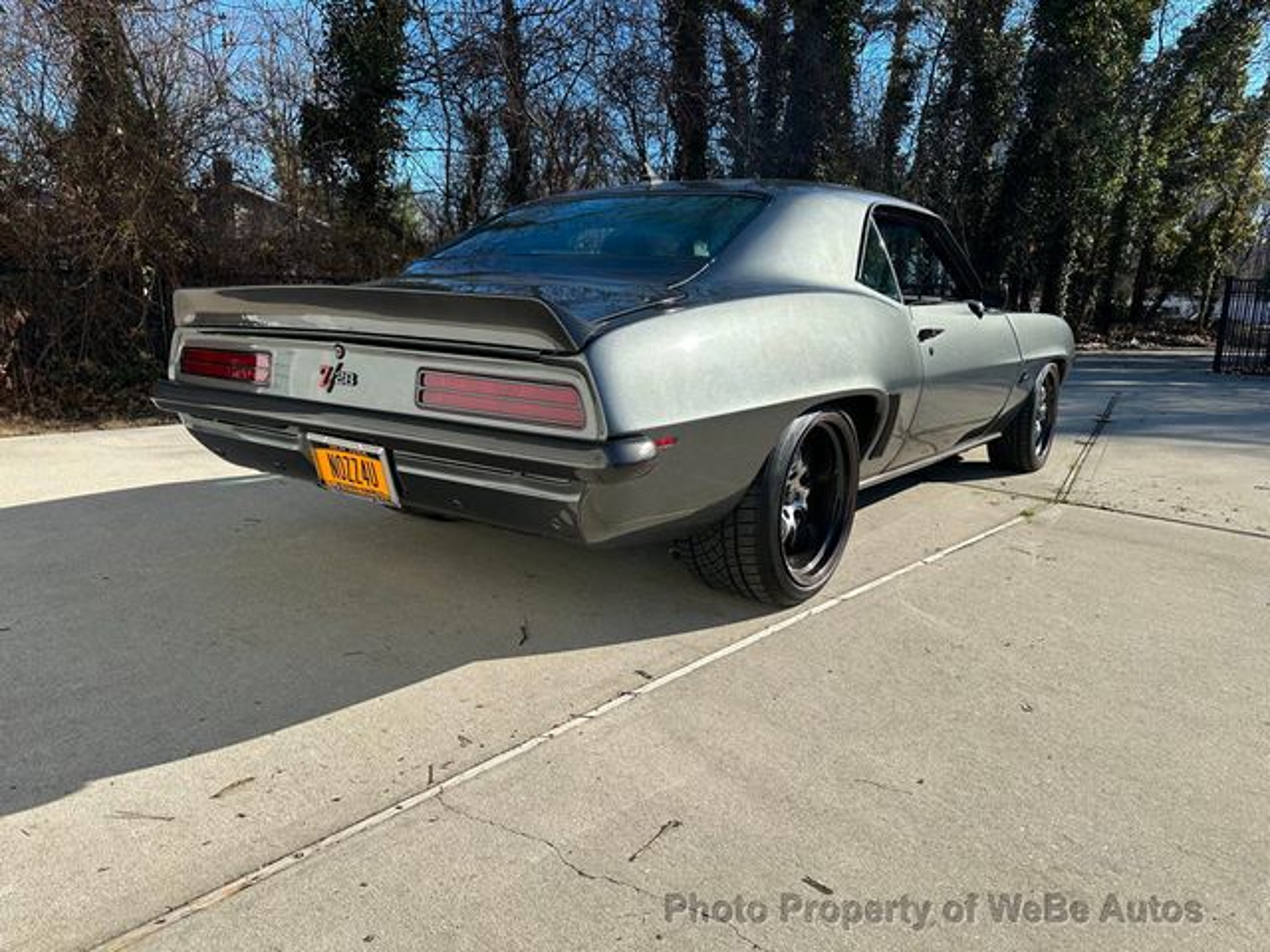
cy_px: 476
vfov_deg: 56.8
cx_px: 635
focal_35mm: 24
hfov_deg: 71.6
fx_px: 881
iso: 80
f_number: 1.78
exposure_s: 1/3155
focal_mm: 6.86
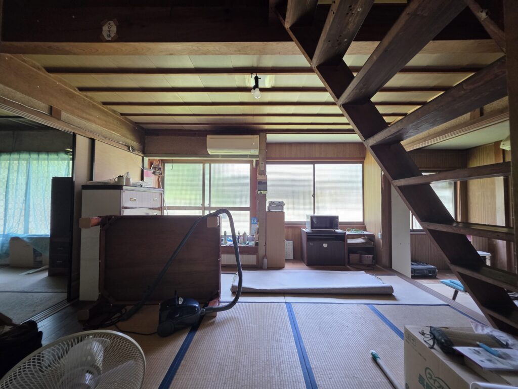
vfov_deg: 89.9
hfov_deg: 106.2
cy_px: 194
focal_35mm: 13
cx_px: 259
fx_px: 195
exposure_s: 1/359
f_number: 1.9
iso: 500
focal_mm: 2.2
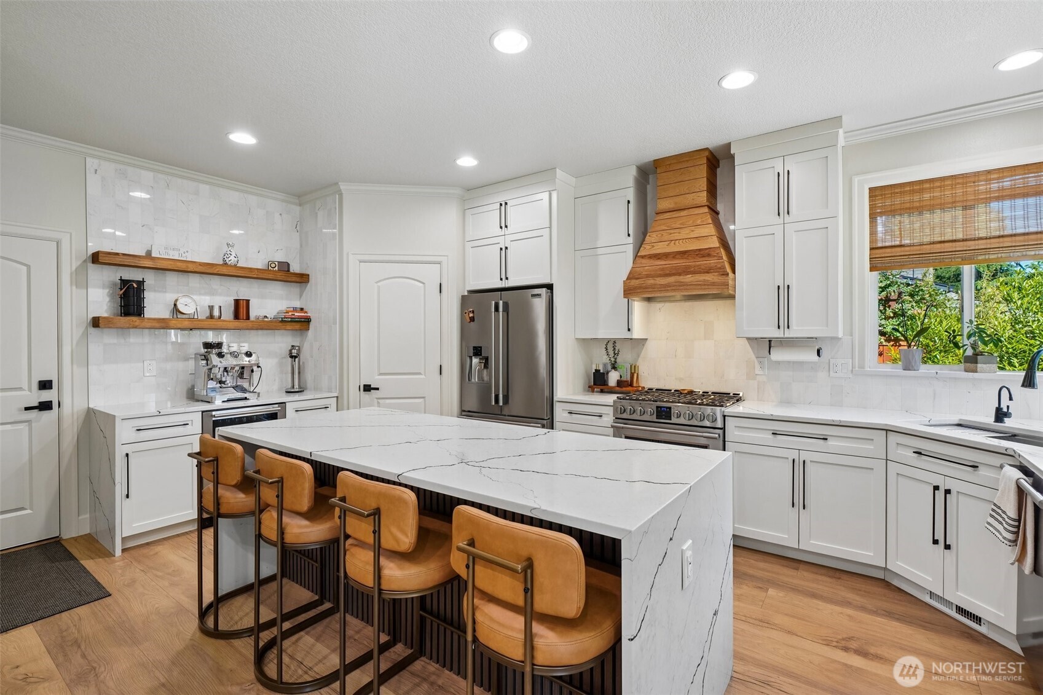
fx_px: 463
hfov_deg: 96.7
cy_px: 348
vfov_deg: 73.7
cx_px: 522
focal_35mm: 16
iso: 400
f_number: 8
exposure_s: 1/15
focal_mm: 16
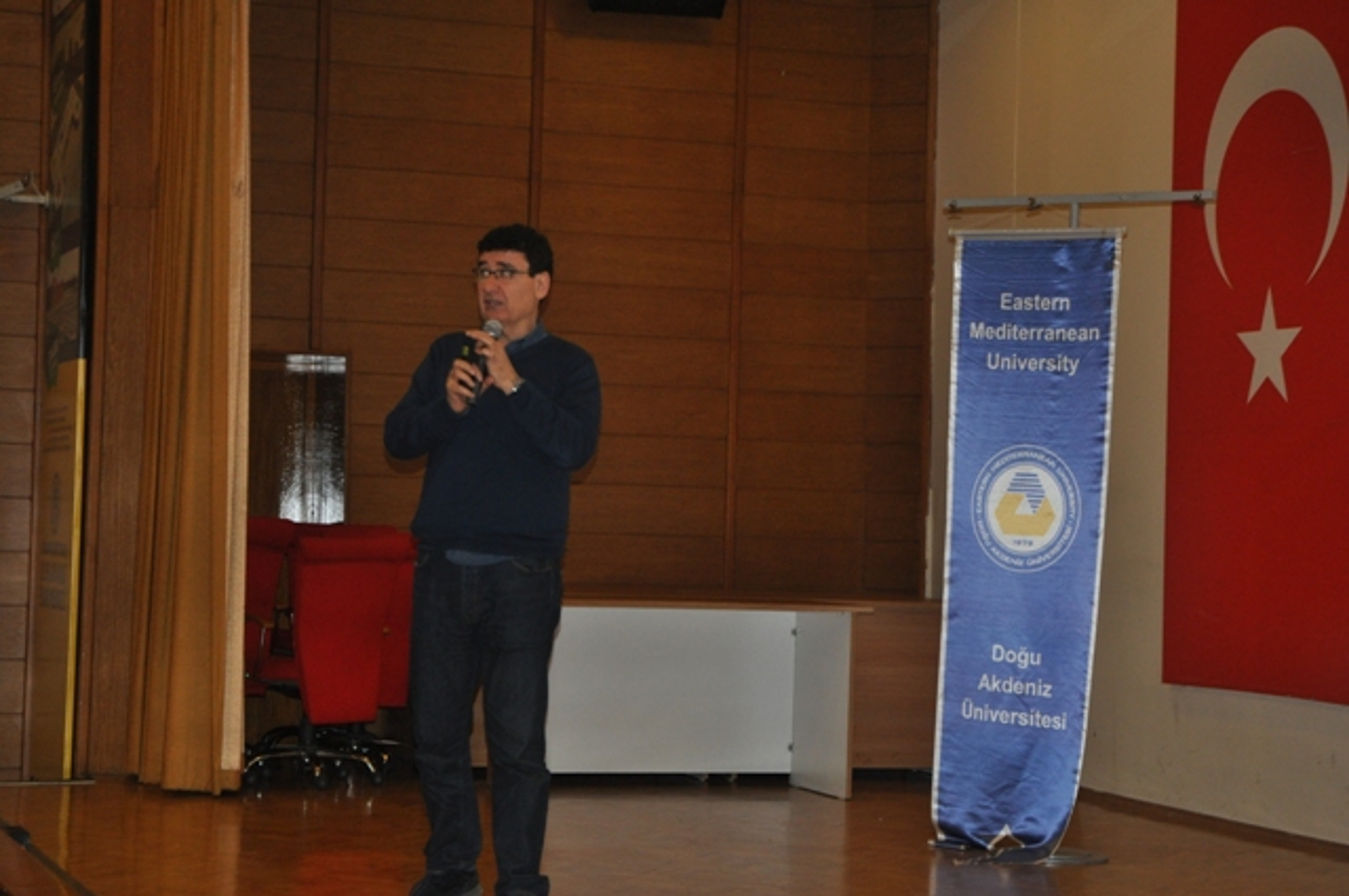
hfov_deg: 26.0
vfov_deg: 17.4
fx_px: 2919
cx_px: 674
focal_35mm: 78
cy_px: 448
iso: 800
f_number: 4.5
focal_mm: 52
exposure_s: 1/60
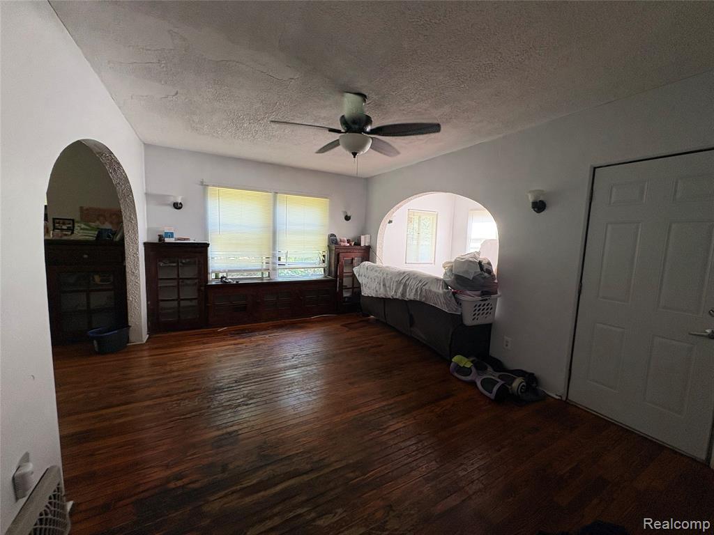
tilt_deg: -4.6
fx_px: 289
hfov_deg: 102.1
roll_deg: -1.9
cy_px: 268
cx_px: 357
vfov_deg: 85.7
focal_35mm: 14
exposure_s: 1/99
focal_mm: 2.22
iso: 160
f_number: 2.2
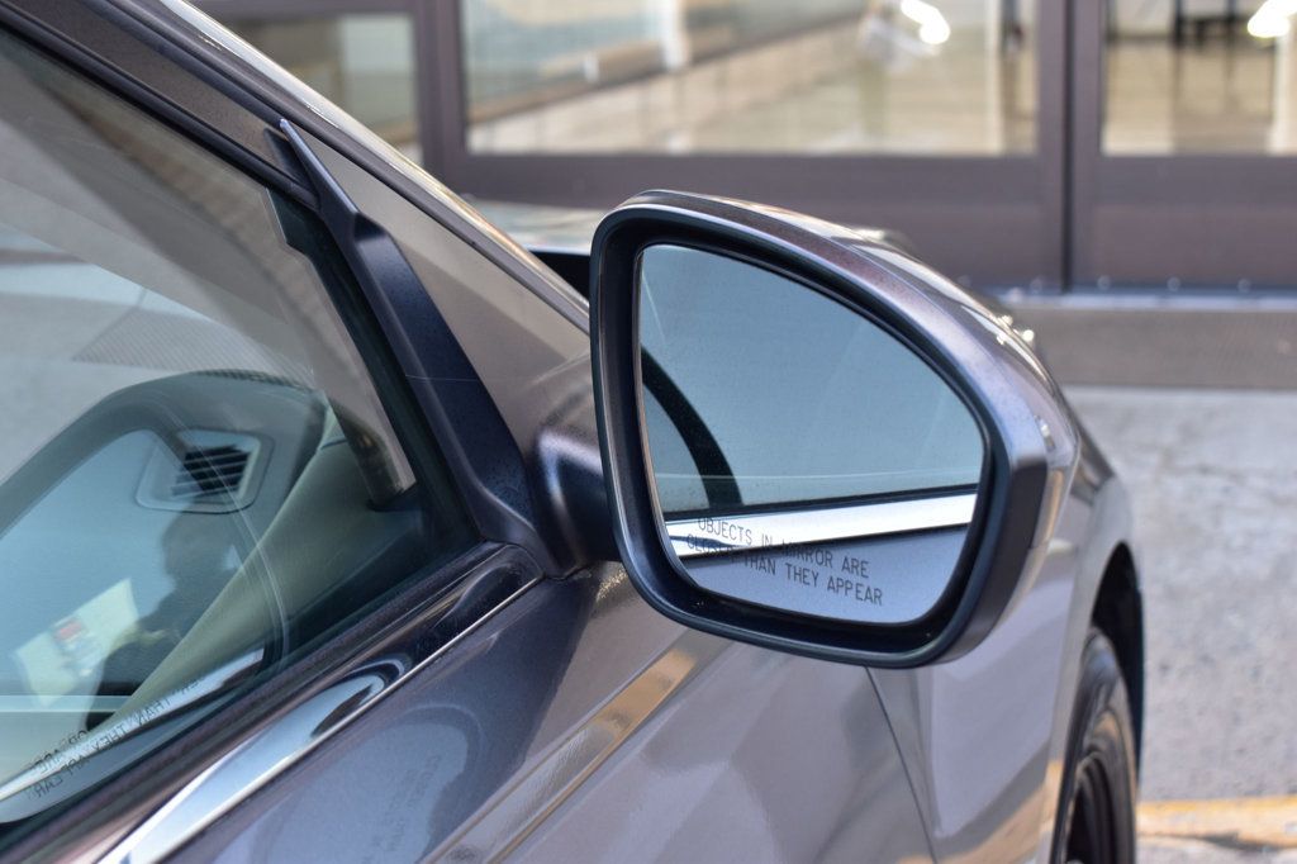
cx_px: 648
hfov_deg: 31.9
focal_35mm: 63
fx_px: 2269
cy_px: 432
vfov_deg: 21.6
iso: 400
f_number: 7.1
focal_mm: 42
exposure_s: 1/40
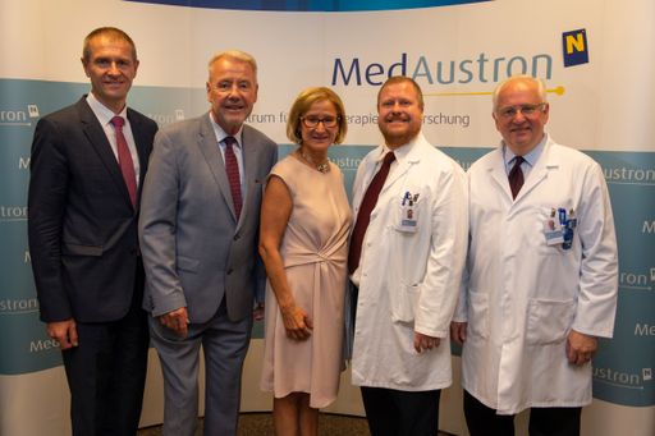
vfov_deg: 38.9
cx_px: 328
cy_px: 218
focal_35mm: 34
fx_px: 618
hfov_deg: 55.8
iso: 1600
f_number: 5.6
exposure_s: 1/250
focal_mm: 34
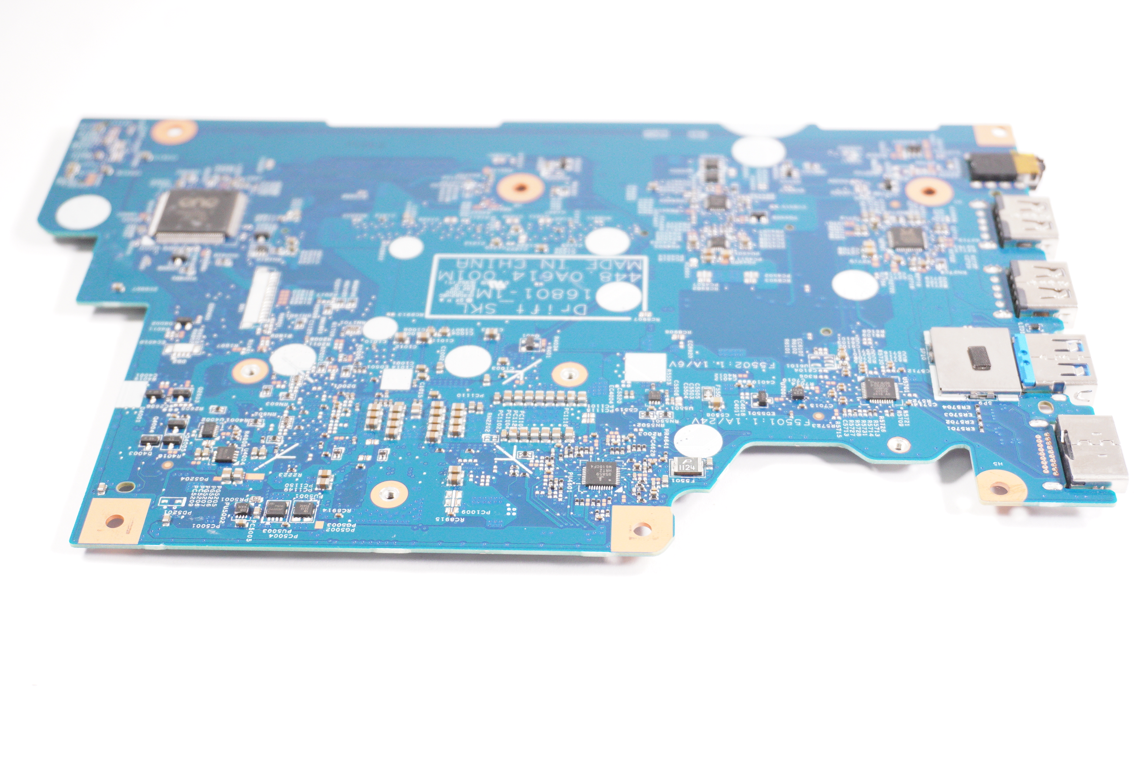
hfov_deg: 38.9
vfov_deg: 26.4
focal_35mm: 51
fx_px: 1614
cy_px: 379
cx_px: 570
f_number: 5.6
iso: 1600
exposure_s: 1/250
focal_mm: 34
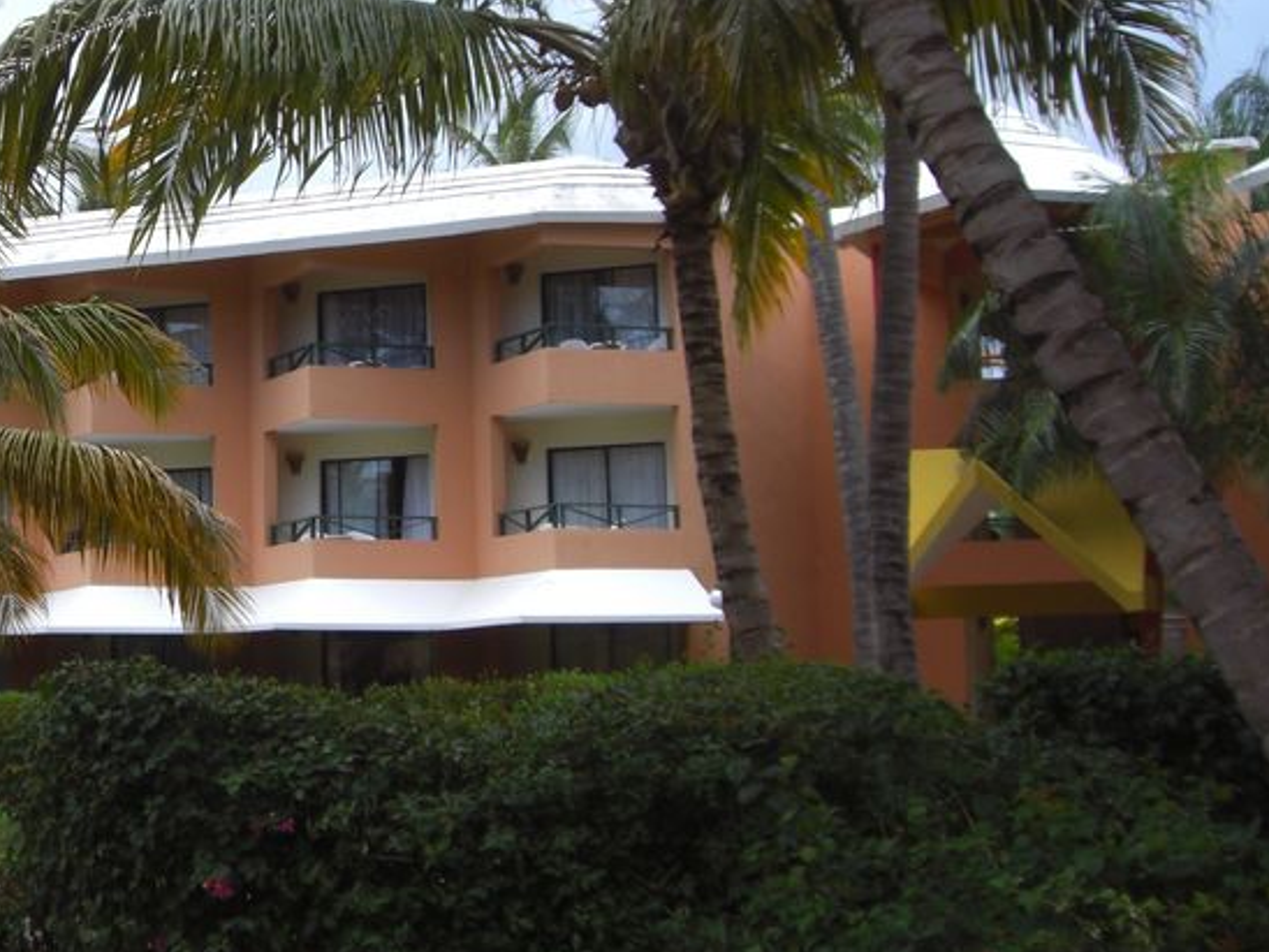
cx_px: 93
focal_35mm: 71
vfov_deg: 20.6
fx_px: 2603
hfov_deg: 26.4
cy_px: 294
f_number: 2.7
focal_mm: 6.2
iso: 64
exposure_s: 1/250
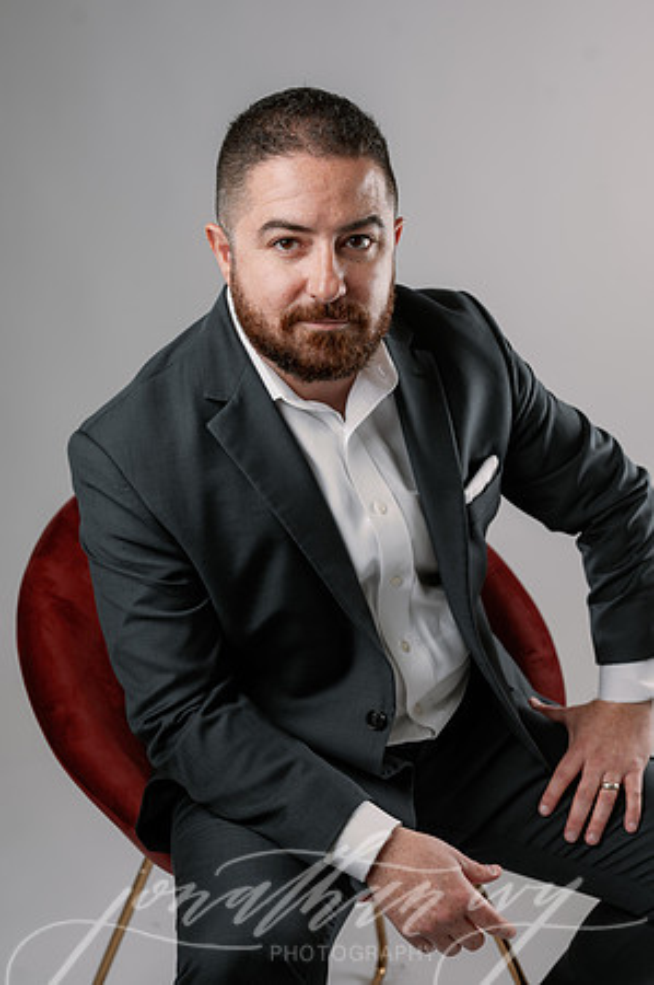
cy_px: 492
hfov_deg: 26.9
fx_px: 1366
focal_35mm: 50
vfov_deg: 39.6
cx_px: 327
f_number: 5
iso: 100
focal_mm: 50
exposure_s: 1/200
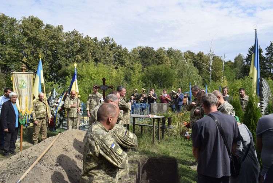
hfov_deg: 61.9
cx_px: 136
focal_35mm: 30
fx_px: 228
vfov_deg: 43.7
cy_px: 92
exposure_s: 1/400
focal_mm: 20
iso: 200
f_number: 10
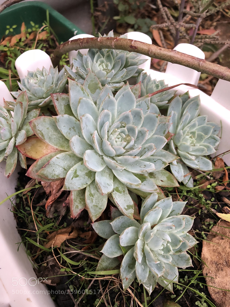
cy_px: 154
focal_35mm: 28
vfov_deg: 63.4
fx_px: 248
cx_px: 115
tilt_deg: -57.1
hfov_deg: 49.7
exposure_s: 1/15
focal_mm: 4
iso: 50
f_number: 1.8
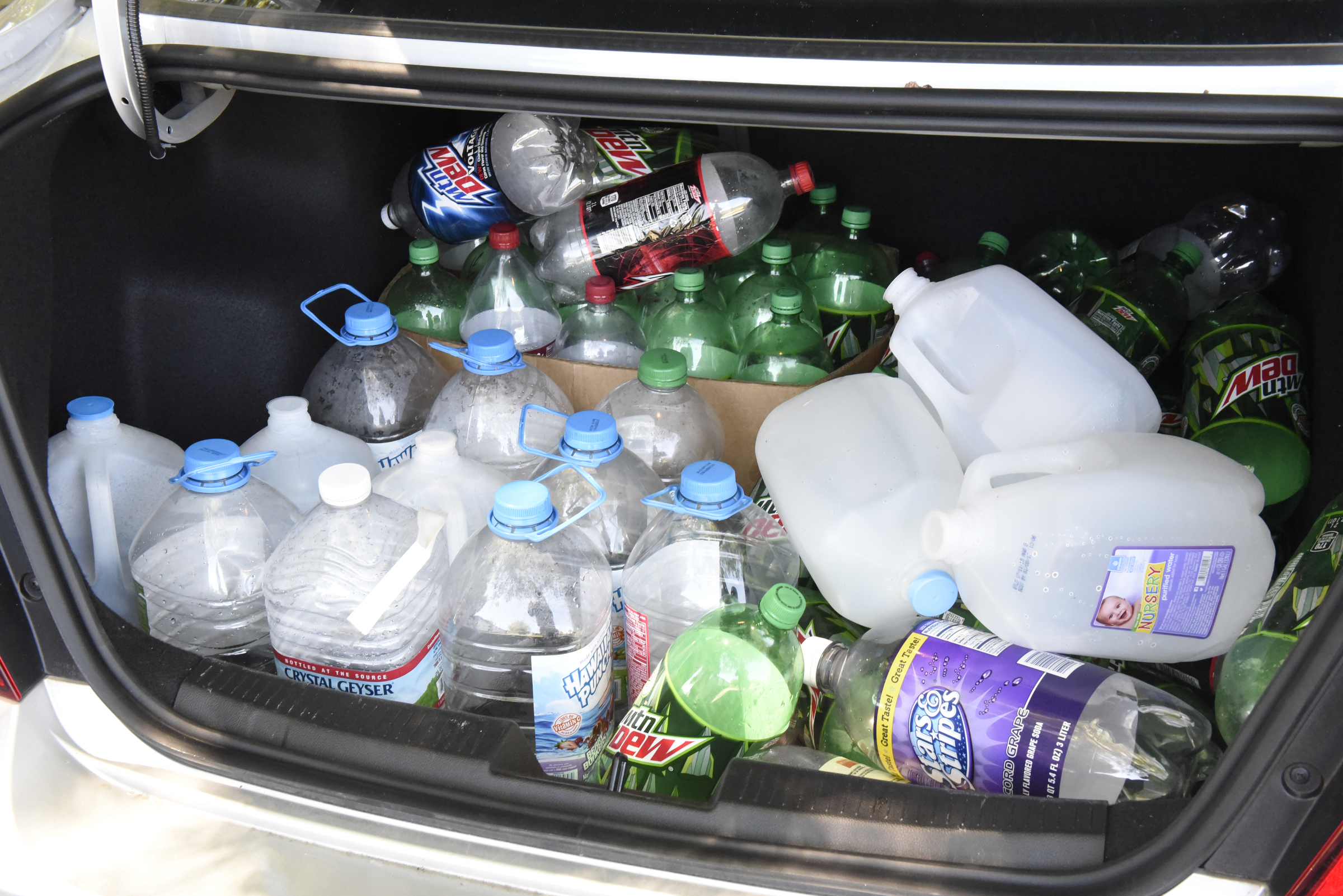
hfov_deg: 44.5
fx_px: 1642
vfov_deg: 30.5
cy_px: 448
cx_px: 672
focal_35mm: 44
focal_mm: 44
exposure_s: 1/250
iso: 8000
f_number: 11
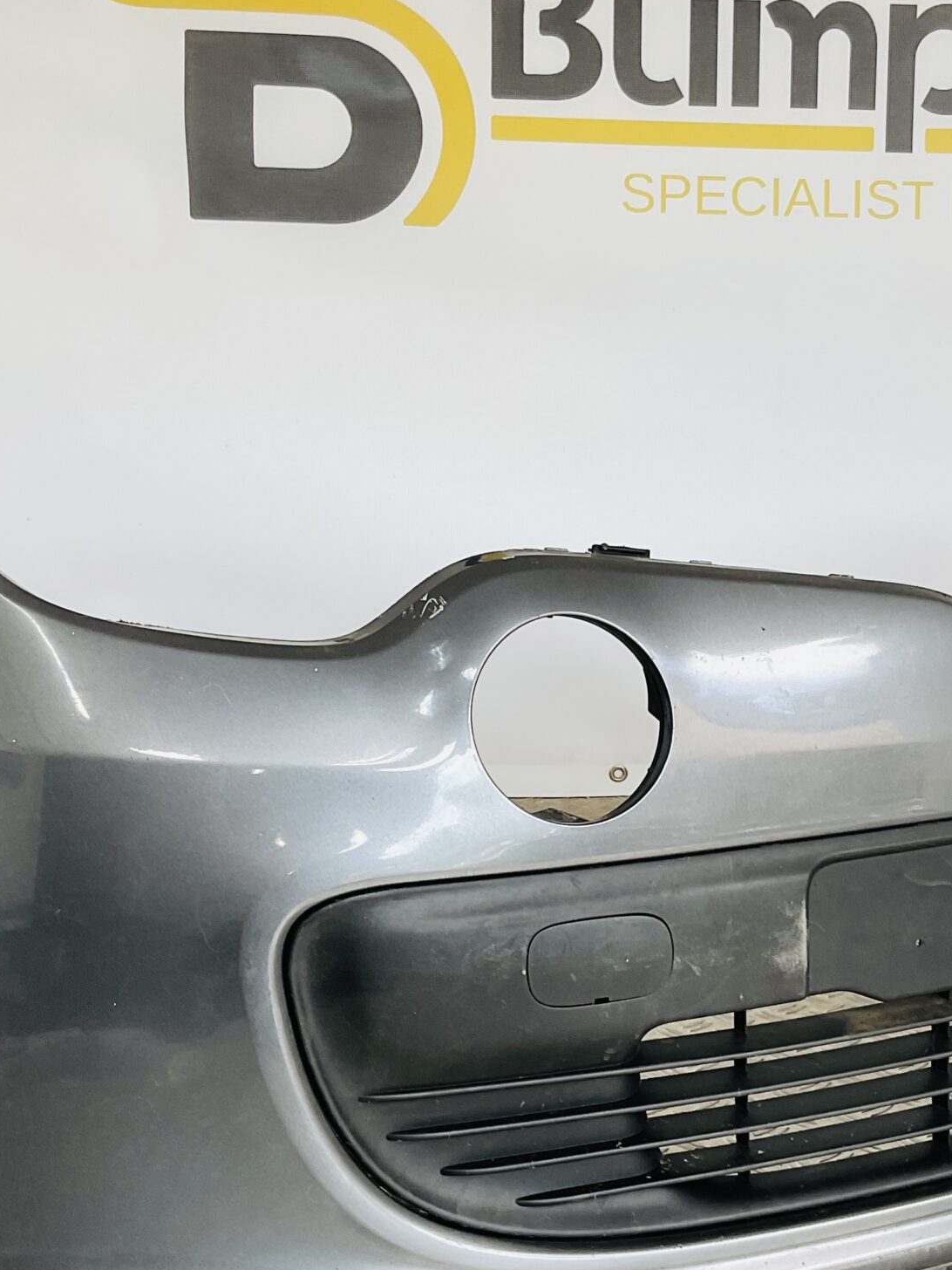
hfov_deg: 28.2
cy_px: 676
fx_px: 1870
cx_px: 702
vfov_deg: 37.5
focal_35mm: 51
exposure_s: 1/120
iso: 32
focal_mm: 3
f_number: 1.8
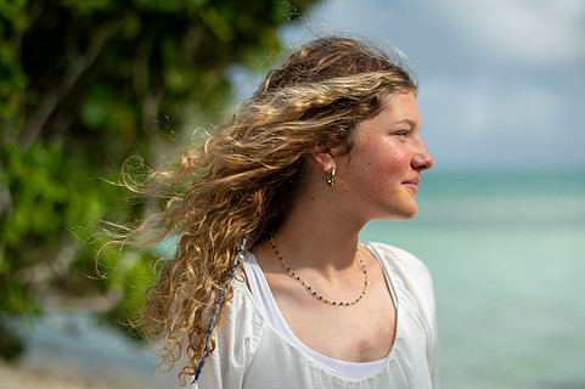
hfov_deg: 28.8
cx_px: 333
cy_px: 222
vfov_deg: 19.4
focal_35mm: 70
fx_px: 1137
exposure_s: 1/2000
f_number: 2
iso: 200
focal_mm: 58
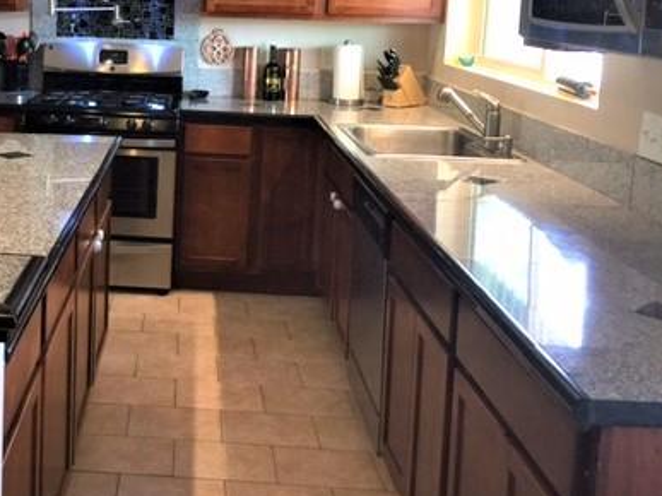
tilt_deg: -7.2
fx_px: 918
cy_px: 108
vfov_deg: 29.6
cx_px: 130
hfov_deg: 38.2
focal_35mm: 48
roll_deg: -2.6
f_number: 2.2
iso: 50
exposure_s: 1/15
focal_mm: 4.15
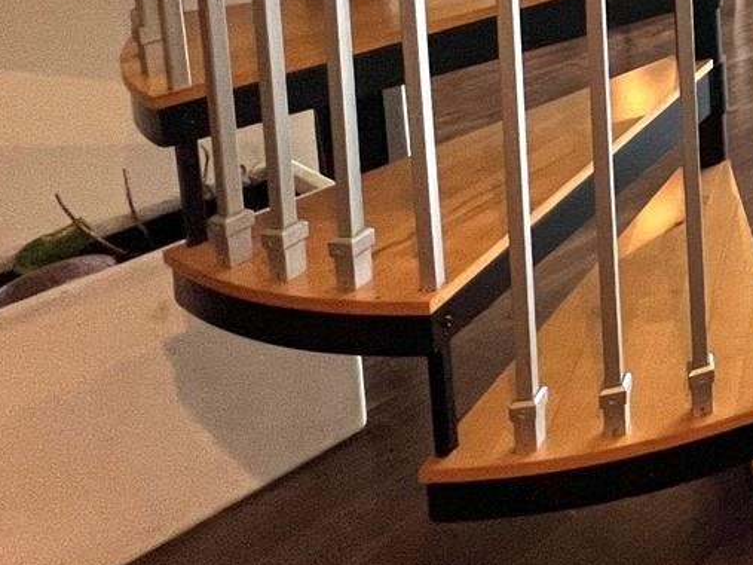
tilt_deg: -5.4
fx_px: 892
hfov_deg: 28.8
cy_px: -226
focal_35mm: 41
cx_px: 1130
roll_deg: +1.1
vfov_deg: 27.3
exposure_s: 1/120
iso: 100
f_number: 1.8
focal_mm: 1.57
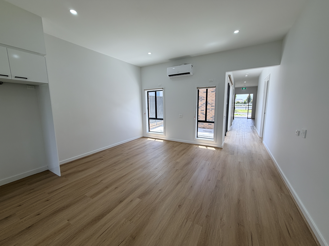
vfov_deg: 85.7
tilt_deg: -6.8
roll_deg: +1.6
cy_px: 123
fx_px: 133
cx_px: 164
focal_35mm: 14
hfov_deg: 102.1
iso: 20
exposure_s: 1/100
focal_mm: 2.22
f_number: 2.2
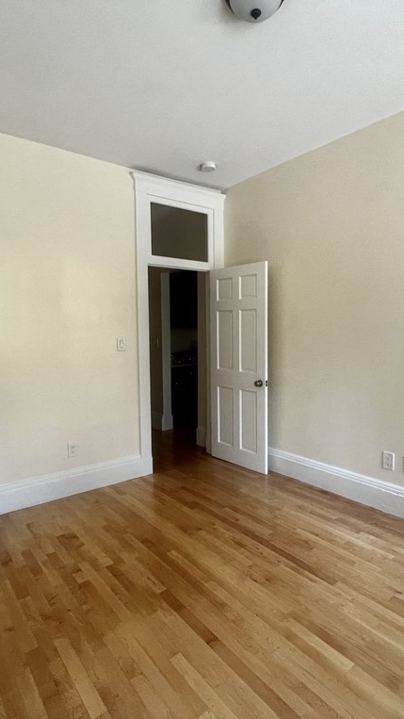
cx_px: 220
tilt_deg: -2.6
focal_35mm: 19
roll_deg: +0.3
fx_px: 362
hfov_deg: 58.2
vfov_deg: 89.6
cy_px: 360
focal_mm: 1.57
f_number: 1.8
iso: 100
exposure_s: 1/99
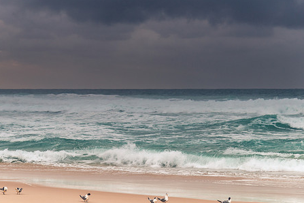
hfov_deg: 18.9
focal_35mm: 108
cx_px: 139
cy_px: 118
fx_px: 912
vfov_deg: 12.7
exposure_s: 1/50
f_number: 4
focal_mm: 82
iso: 400
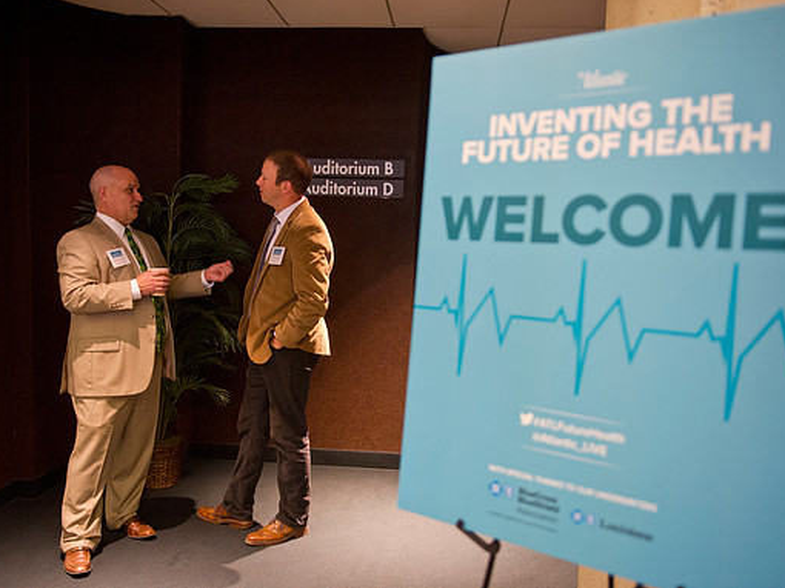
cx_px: 377
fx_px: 793
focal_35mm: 35
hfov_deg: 52.6
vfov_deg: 40.7
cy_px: 292
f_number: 2.8
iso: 2500
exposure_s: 1/60
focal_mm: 32
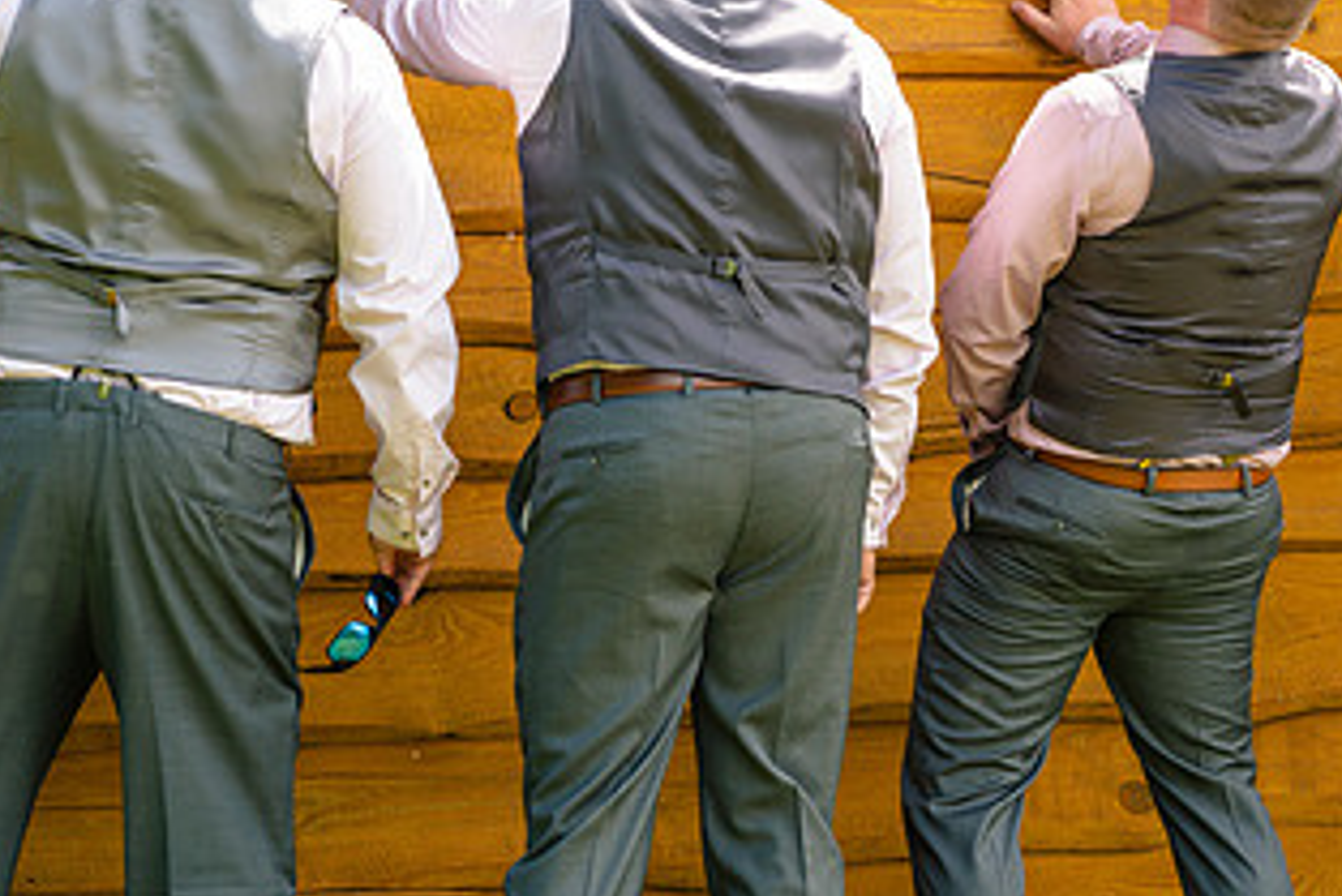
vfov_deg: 7.9
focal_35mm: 174
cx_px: 889
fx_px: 6489
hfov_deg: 11.8
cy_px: 361
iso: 100
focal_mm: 85
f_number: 4.5
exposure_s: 1/200
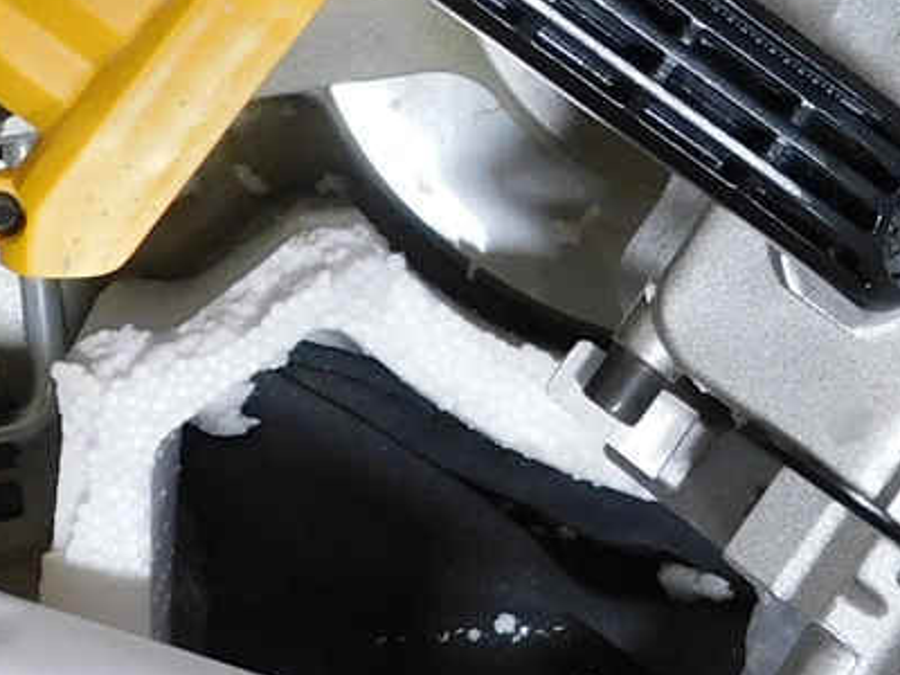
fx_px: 2990
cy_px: -4
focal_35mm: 115
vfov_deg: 12.7
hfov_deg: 16.7
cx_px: 945
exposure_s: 1/30
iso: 140
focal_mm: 4
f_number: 3
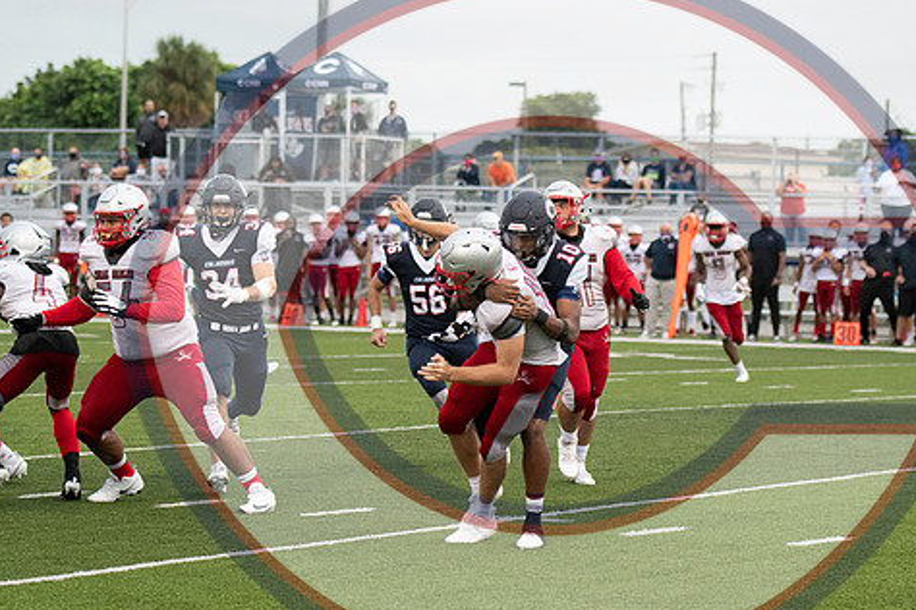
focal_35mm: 158
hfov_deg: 13.0
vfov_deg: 8.7
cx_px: 541
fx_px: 4020
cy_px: 325
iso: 2800
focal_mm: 86
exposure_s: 1/2000
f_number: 2.8
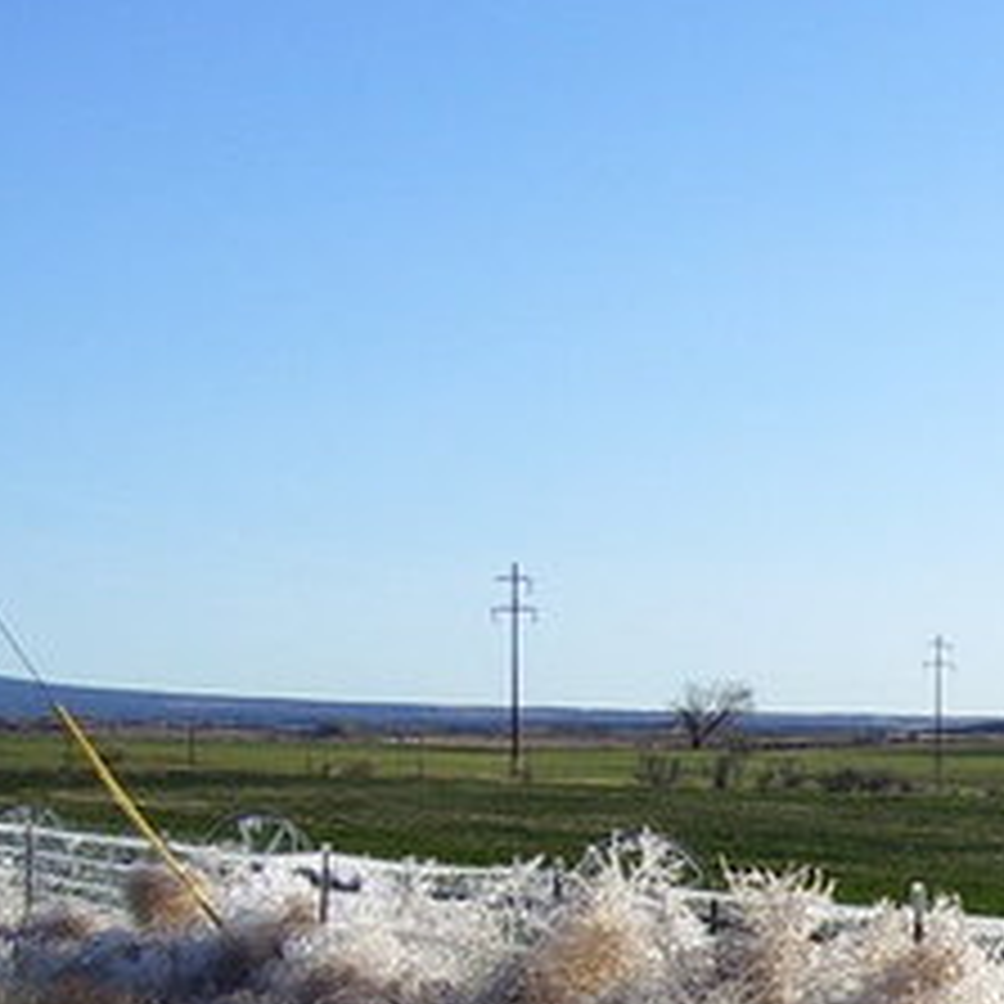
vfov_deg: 16.5
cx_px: 1330
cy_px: 896
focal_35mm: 104
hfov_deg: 15.8
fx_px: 3413
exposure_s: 1/350
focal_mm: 5.6
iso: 80
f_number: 4.8
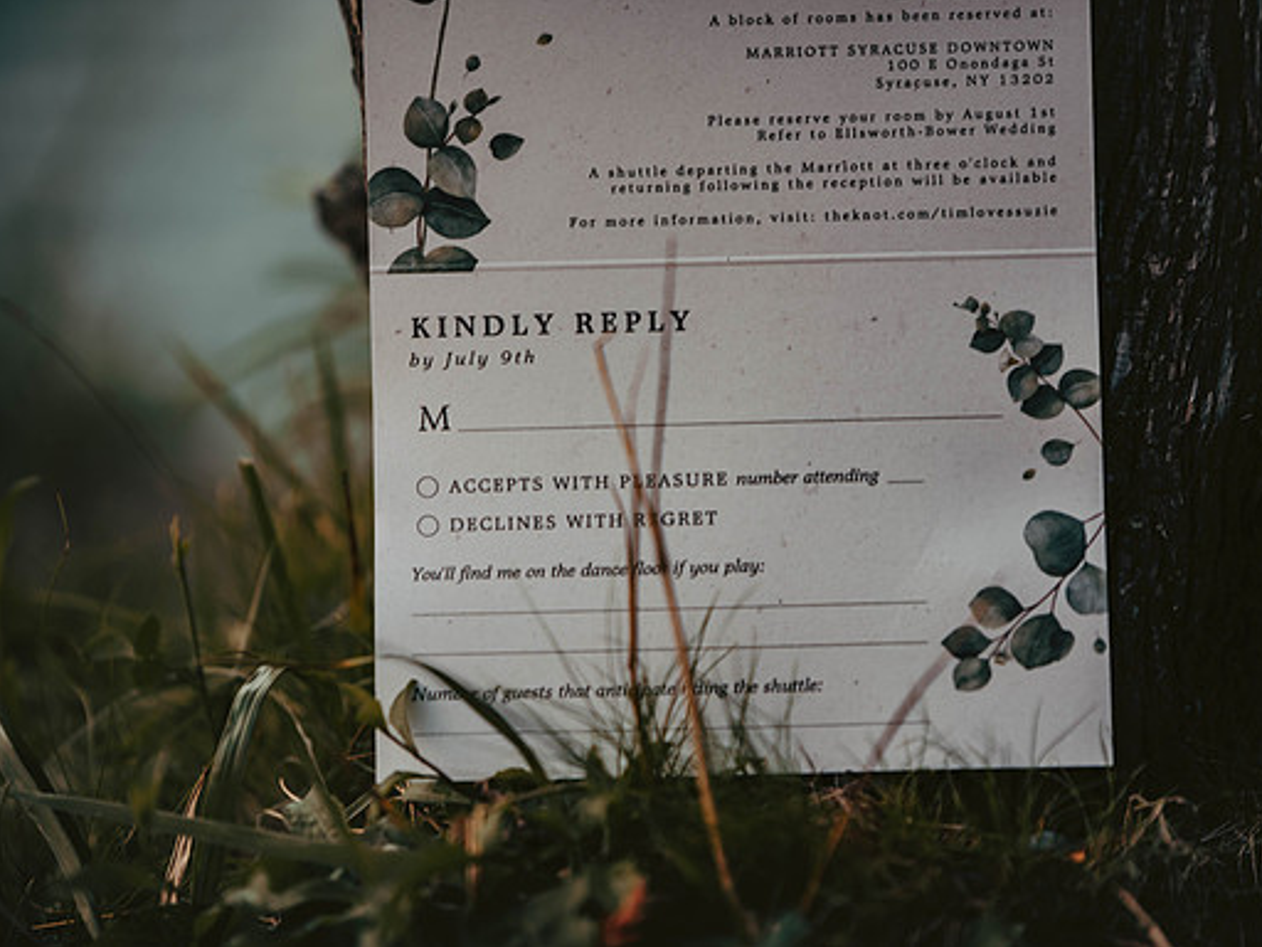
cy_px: 472
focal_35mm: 207
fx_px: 7547
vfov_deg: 7.2
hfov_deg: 9.6
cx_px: 690
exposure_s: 1/200
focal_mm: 190
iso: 250
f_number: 2.8
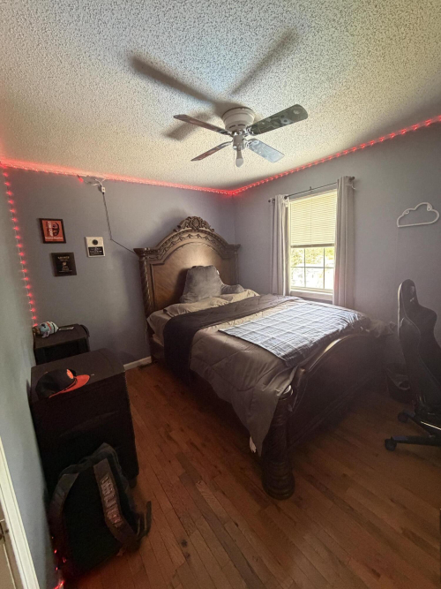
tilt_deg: -8.9
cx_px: 220
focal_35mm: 14
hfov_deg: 85.7
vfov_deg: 102.1
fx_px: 238
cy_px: 294
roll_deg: +3.6
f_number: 2.2
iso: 500
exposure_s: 1/60
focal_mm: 2.22
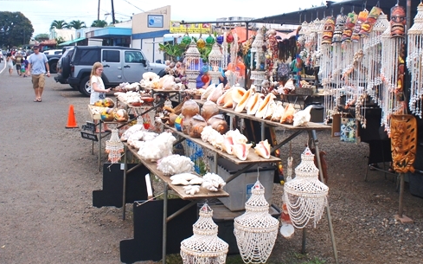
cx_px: 208
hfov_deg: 44.4
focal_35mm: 45
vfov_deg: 28.4
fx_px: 518
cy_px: 92
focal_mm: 18
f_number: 6.3
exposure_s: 1/500
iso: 200
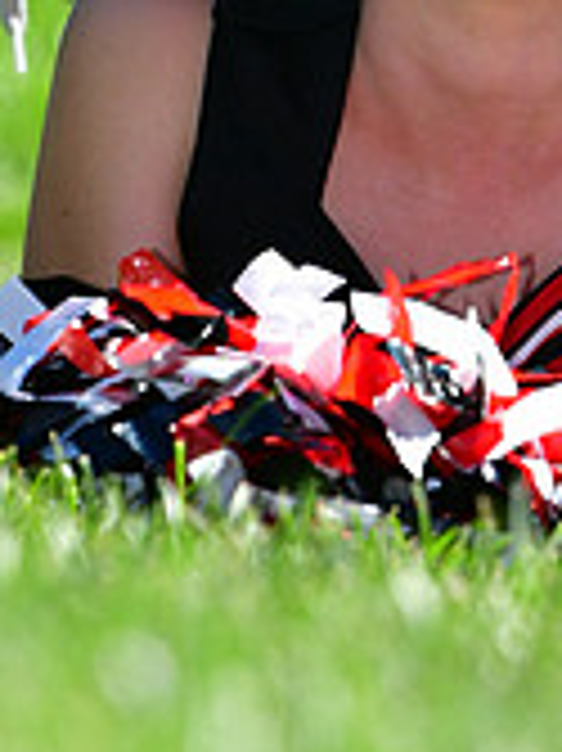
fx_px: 20678
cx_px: 389
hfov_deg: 1.6
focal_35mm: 954
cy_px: -207
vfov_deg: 2.1
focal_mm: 190
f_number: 4.5
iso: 400
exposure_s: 1/1600
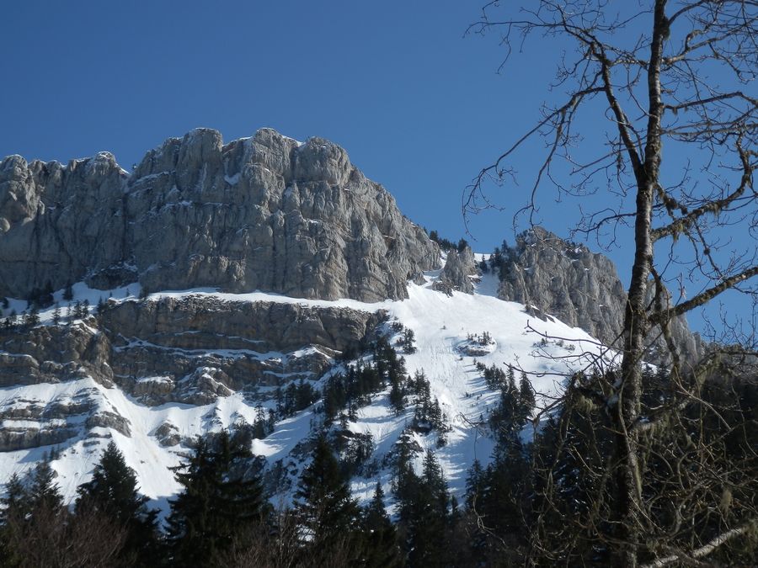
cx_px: 379
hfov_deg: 32.2
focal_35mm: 60
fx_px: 1314
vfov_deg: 24.4
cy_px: 284
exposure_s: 1/1000
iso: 80
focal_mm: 10.8
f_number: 4.2
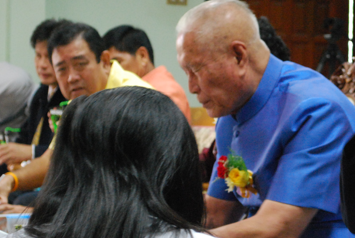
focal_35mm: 140
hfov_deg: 14.5
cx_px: 311
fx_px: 1382
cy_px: 131
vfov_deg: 9.8
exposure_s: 1/25
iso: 1600
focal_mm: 48
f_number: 5.6
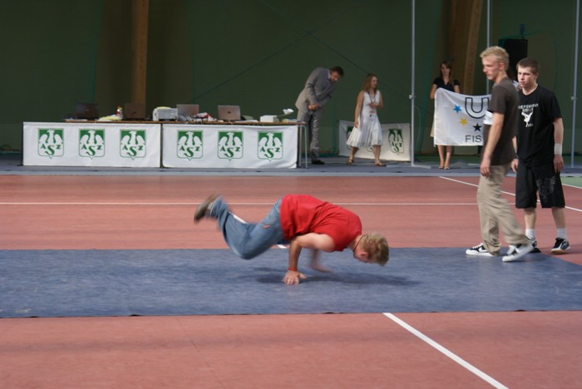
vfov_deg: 13.1
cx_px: 291
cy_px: 194
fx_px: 1699
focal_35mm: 105
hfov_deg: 19.4
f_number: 5.6
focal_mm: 70
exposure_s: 1/30
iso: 200
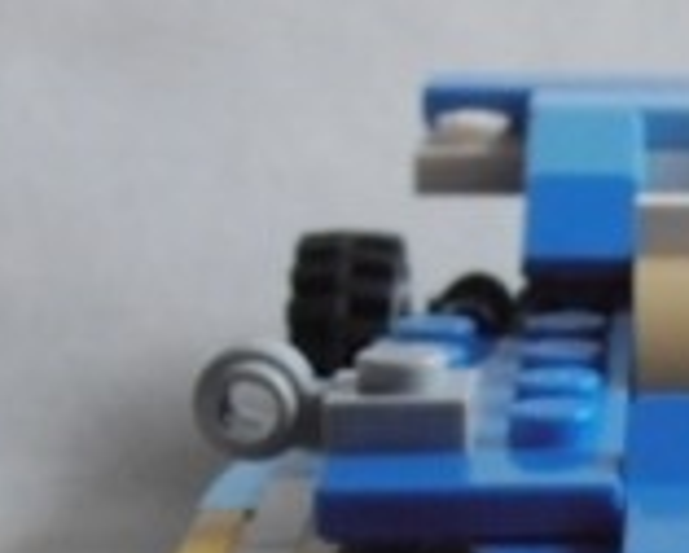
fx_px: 4226
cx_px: 900
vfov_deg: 7.4
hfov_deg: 9.2
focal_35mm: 207
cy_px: 656
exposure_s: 1/200
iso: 80
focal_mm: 6.61
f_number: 3.9
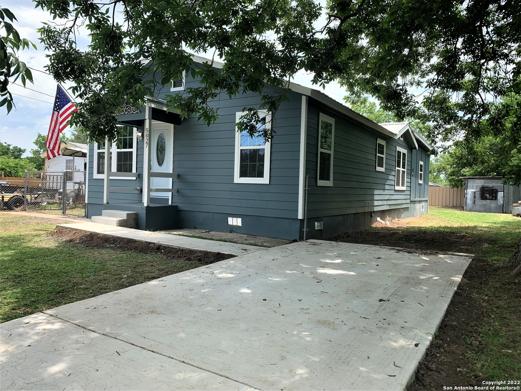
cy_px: 196
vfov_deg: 53.1
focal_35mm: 26
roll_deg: -3.9
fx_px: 391
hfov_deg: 67.3
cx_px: 260
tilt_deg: +0.4
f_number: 1.8
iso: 25
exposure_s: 1/692
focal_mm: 4.25
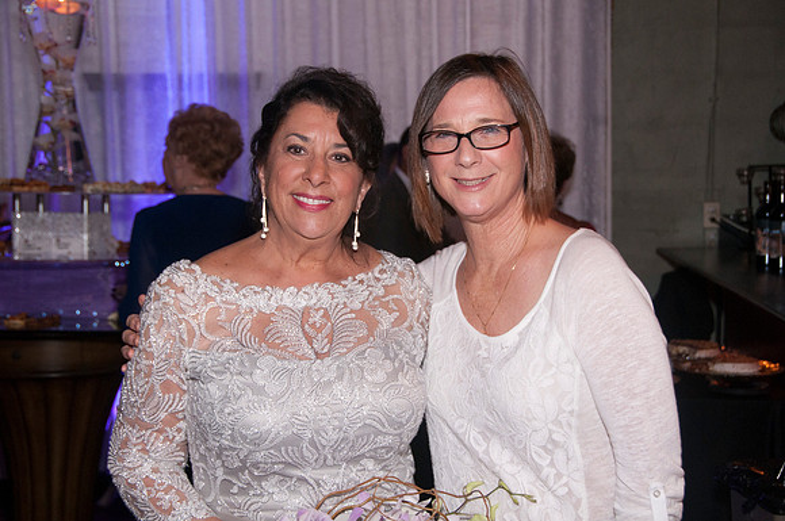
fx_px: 1437
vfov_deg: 20.6
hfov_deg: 30.6
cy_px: 260
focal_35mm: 66
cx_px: 392
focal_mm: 44
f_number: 5.6
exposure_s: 1/30
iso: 400
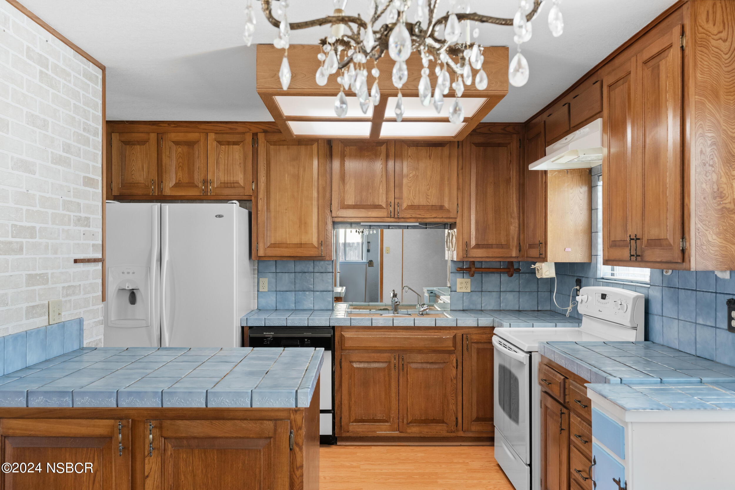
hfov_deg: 63.7
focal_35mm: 29
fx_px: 592
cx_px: 368
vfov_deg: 45.0
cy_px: 245
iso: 1000
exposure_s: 1/3
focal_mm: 29
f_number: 8
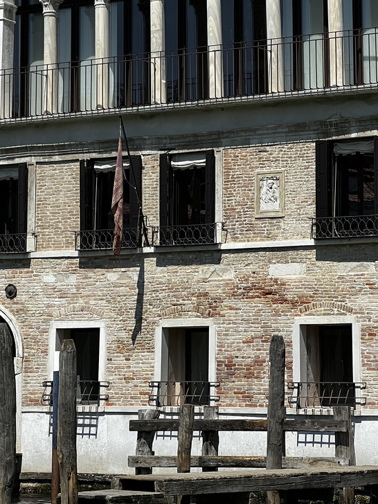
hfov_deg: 11.7
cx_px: 166
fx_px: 1849
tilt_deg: +10.8
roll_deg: -0.4
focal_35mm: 127
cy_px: 132
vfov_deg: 15.5
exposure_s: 1/1054
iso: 32
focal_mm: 9
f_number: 2.8
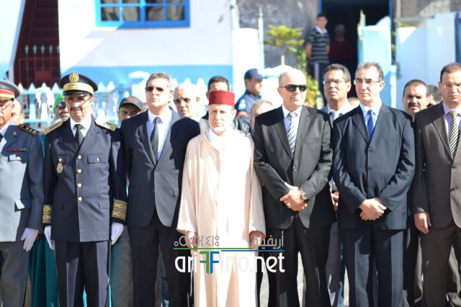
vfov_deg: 4.8
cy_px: 154
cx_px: 230
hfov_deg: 7.2
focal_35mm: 285
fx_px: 3648
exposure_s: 1/500
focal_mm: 190
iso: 180
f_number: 5.6
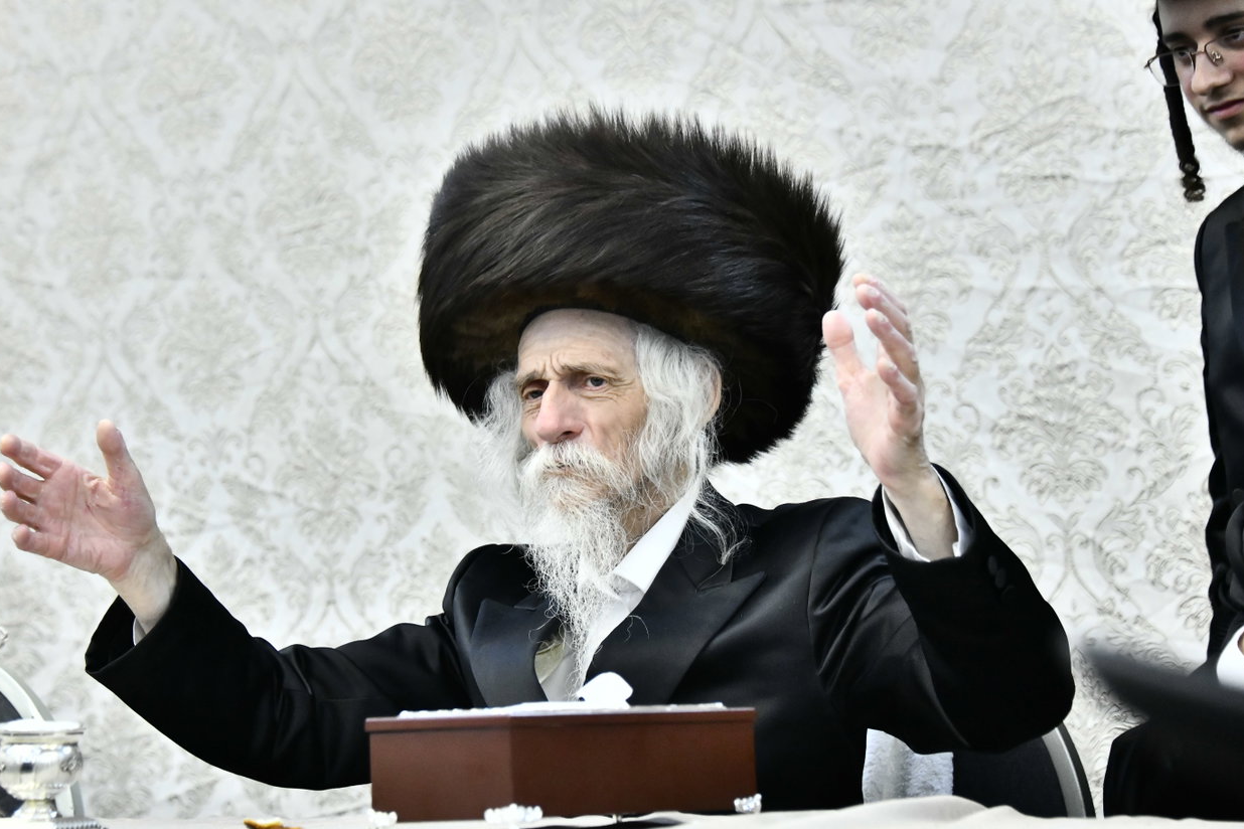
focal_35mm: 111
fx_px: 3835
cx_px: 562
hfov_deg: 18.4
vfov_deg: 12.3
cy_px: 421
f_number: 5.6
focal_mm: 98
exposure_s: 1/320
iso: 4000
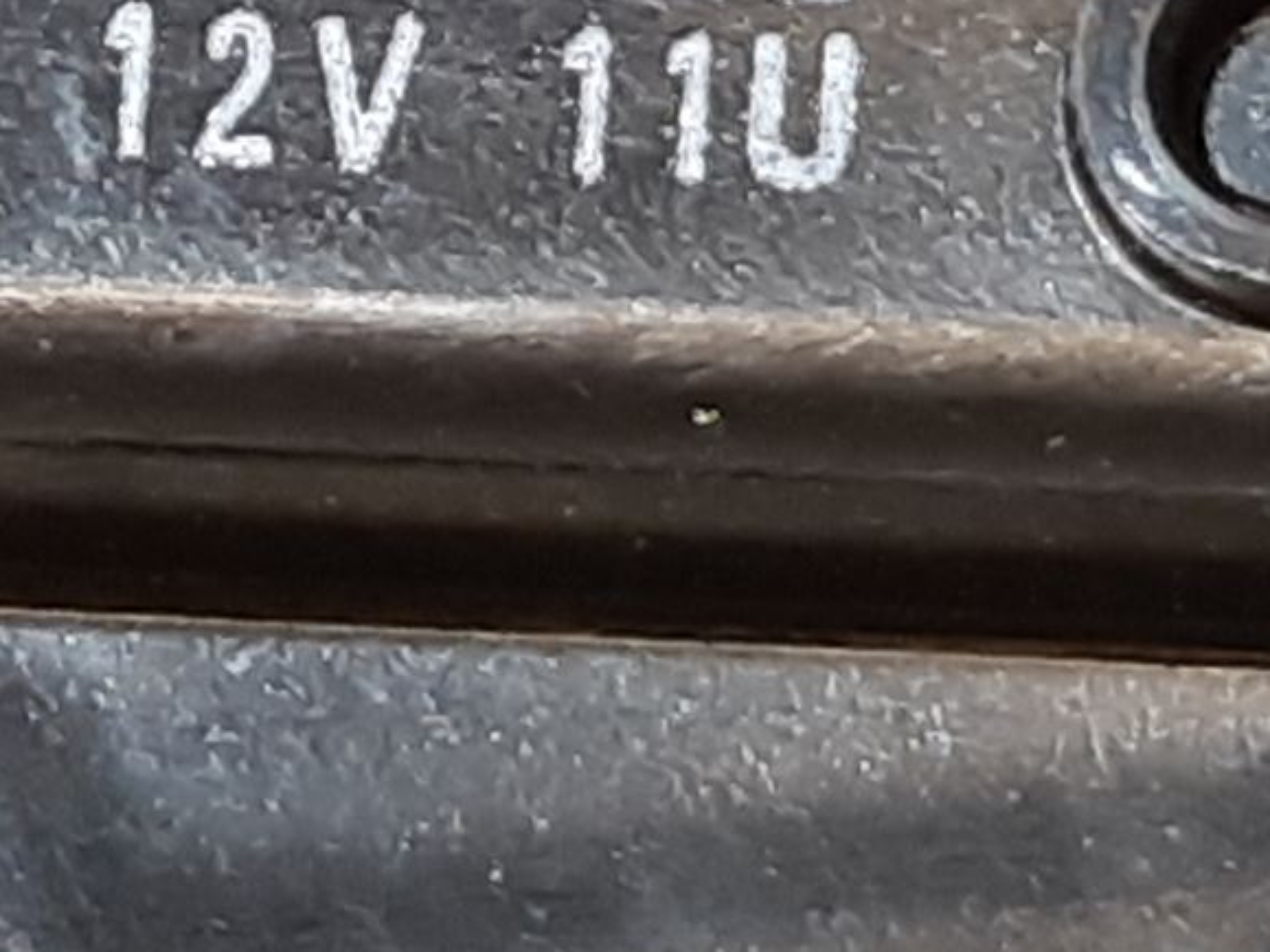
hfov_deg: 21.3
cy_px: -114
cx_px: 485
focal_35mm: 92
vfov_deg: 15.6
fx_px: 3375
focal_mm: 3.93
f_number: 1.7
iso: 100
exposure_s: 1/50
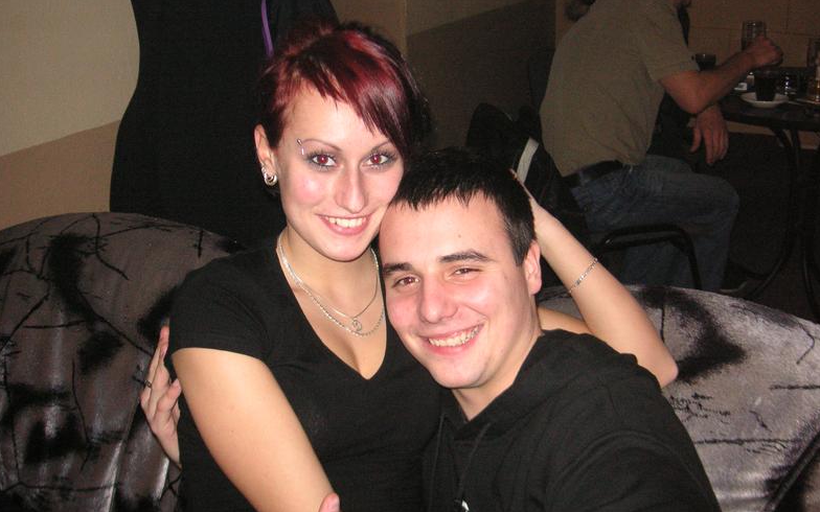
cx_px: 412
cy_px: 259
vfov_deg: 32.0
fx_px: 894
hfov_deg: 49.3
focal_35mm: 40
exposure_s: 1/45
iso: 160
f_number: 2.8
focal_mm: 6.1
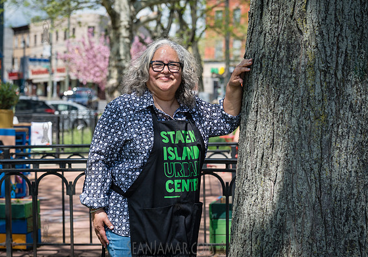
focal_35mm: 81
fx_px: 840
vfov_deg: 17.4
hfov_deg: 24.7
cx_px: 156
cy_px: 122
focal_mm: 69
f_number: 4
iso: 100
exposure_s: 1/640
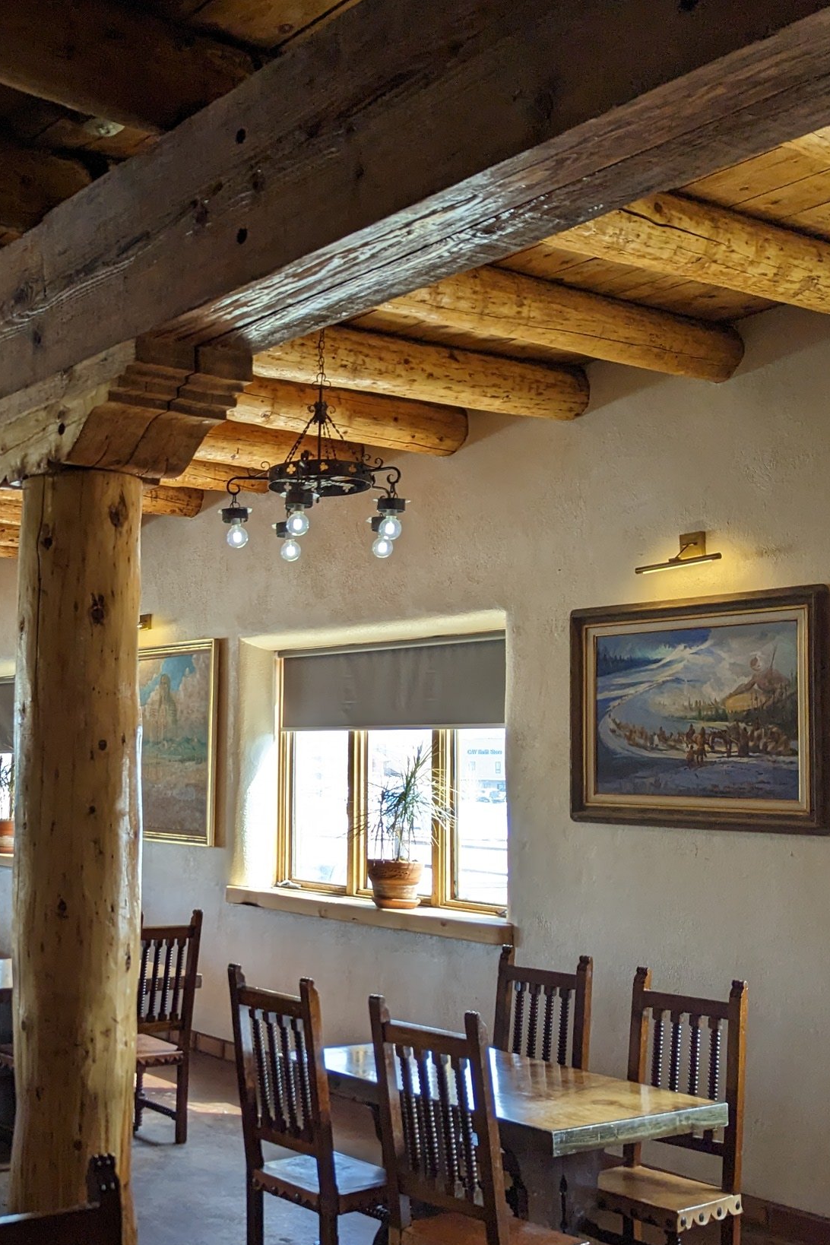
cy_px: 681
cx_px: 143
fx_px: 1349
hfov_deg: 33.0
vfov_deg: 49.5
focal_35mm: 39
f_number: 1.85
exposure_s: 1/296
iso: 64
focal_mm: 6.81
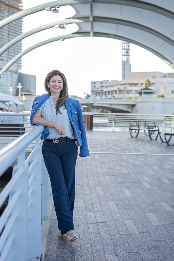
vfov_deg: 36.2
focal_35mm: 55
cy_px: 130
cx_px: 87
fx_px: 399
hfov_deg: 24.6
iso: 400
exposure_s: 1/500
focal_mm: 55
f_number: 3.5
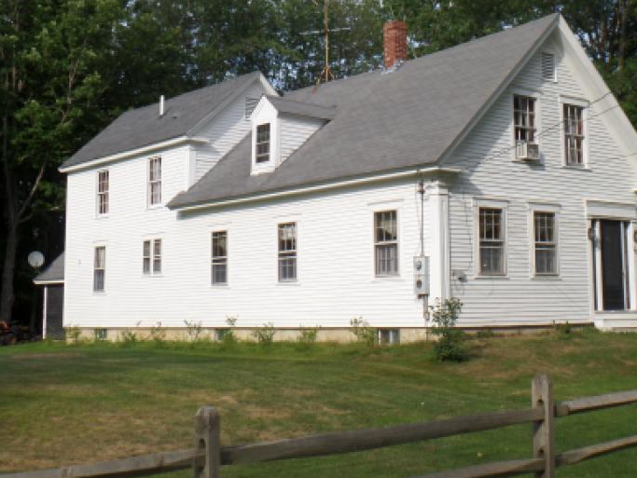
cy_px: 163
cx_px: 372
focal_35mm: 63
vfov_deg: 23.2
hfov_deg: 30.7
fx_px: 1160
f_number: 3.2
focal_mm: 7.5
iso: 100
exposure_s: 1/1000
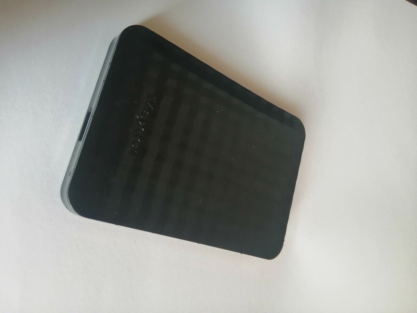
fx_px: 313
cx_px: 208
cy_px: 156
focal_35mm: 26
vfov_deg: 53.1
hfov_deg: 67.3
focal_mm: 3.6
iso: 200
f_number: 1.8
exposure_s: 1/33.3
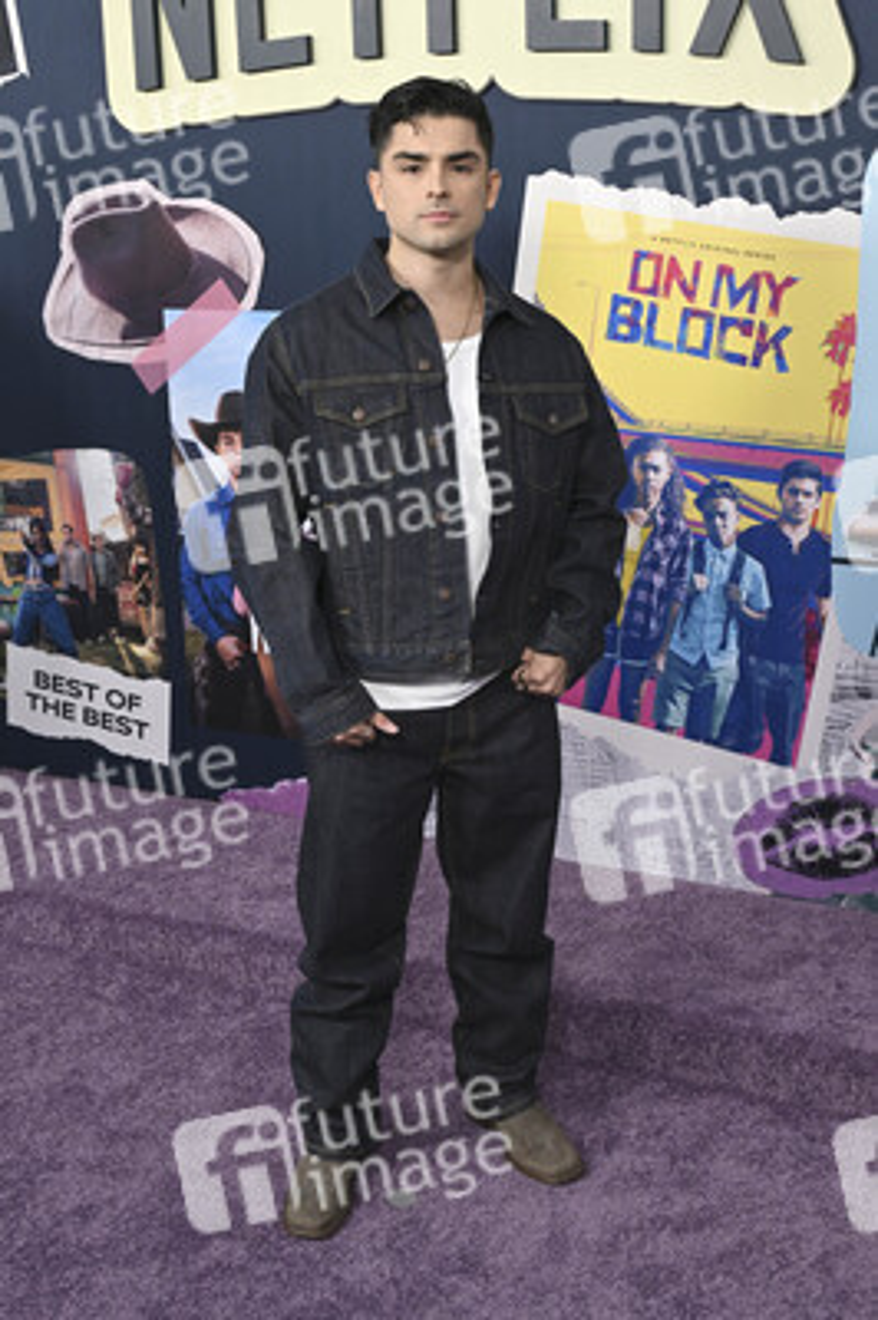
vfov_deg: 46.4
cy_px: 660
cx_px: 439
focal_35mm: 42
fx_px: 1539
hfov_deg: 31.8
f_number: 6.3
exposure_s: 1/250
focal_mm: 42
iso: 1250
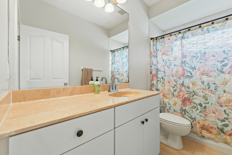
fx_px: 90
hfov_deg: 104.3
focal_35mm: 14
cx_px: 116
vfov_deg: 81.2
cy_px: 78
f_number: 9
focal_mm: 14
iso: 250
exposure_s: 1/3
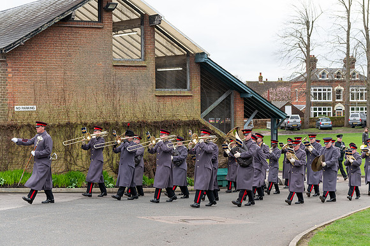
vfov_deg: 17.3
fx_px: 808
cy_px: 130
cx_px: 165
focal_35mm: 79
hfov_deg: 25.8
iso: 250
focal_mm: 70
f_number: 6.3
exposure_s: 1/250
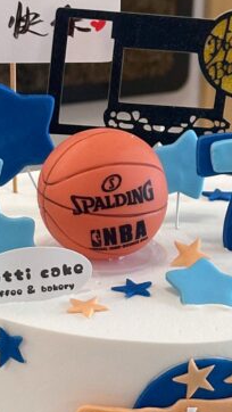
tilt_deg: -18.0
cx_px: 141
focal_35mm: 148
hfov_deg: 8.2
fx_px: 1616
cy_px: 172
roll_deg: -1.7
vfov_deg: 14.5
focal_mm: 6.86
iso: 160
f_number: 1.78
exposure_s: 1/50
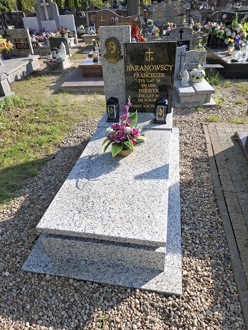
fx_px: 220
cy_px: 165
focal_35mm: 23
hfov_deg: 58.9
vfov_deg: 73.9
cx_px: 124
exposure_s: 1/672
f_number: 1.8
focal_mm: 5.54
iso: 50
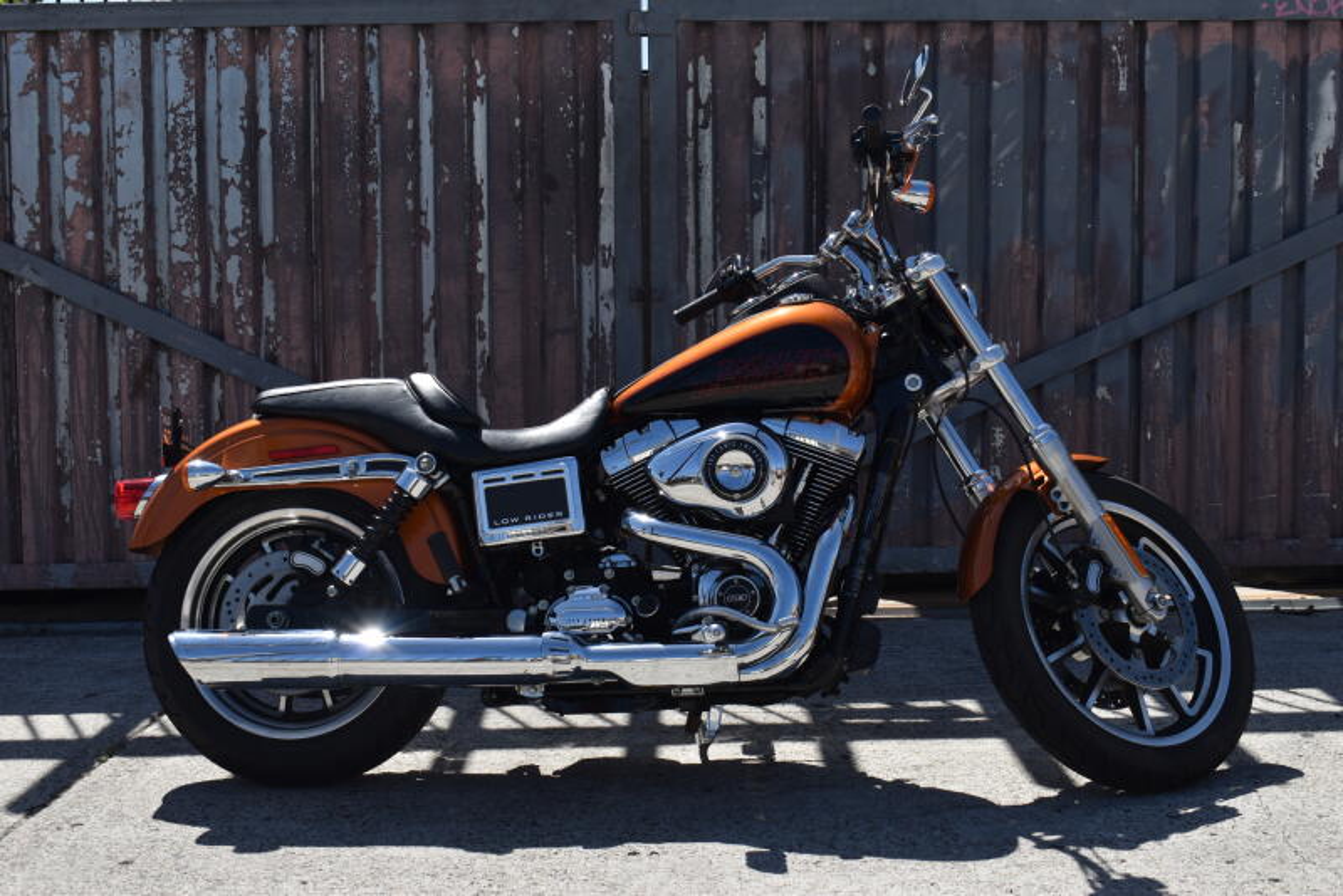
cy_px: 448
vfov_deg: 28.1
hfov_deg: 41.1
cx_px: 672
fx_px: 1791
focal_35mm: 48
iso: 100
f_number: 9
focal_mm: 32
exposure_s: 1/320
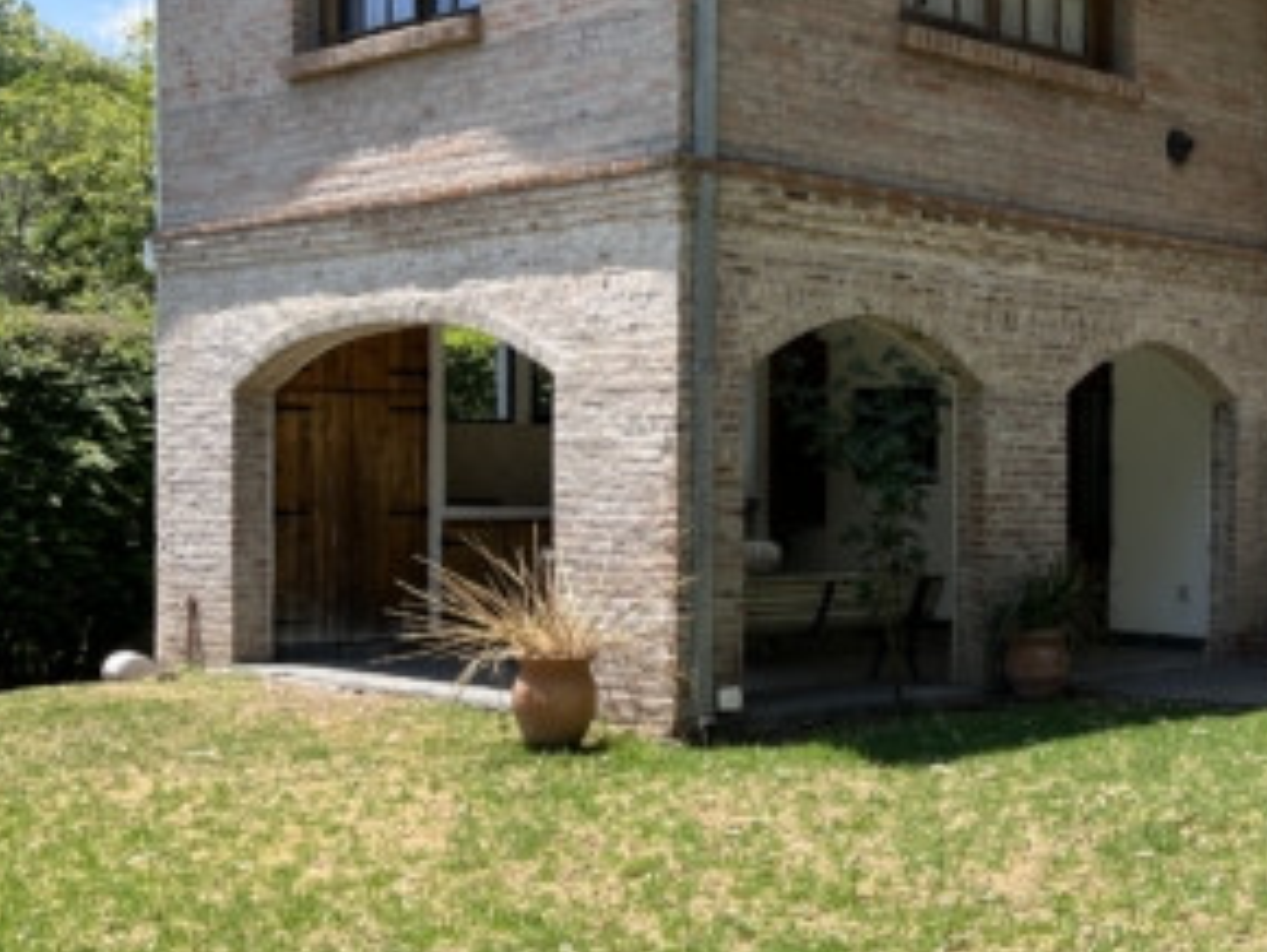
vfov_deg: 27.6
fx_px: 1941
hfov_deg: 34.0
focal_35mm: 53
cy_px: 502
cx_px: 1158
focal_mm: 5.1
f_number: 1.6
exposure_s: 1/1672
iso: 50
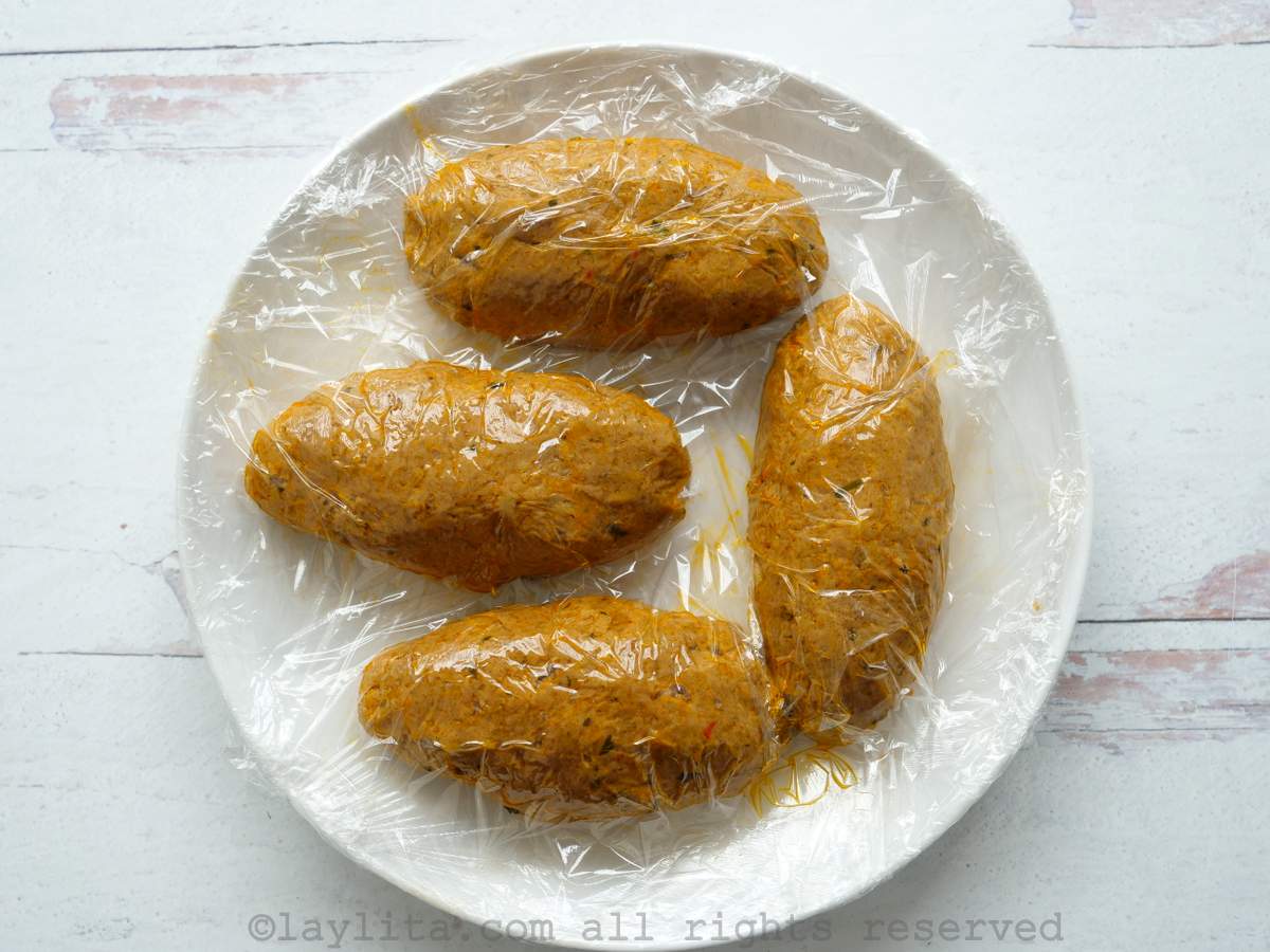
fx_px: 1834
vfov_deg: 29.1
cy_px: 476
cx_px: 635
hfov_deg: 38.2
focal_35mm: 50
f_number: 4
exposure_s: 1/125
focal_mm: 25
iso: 200
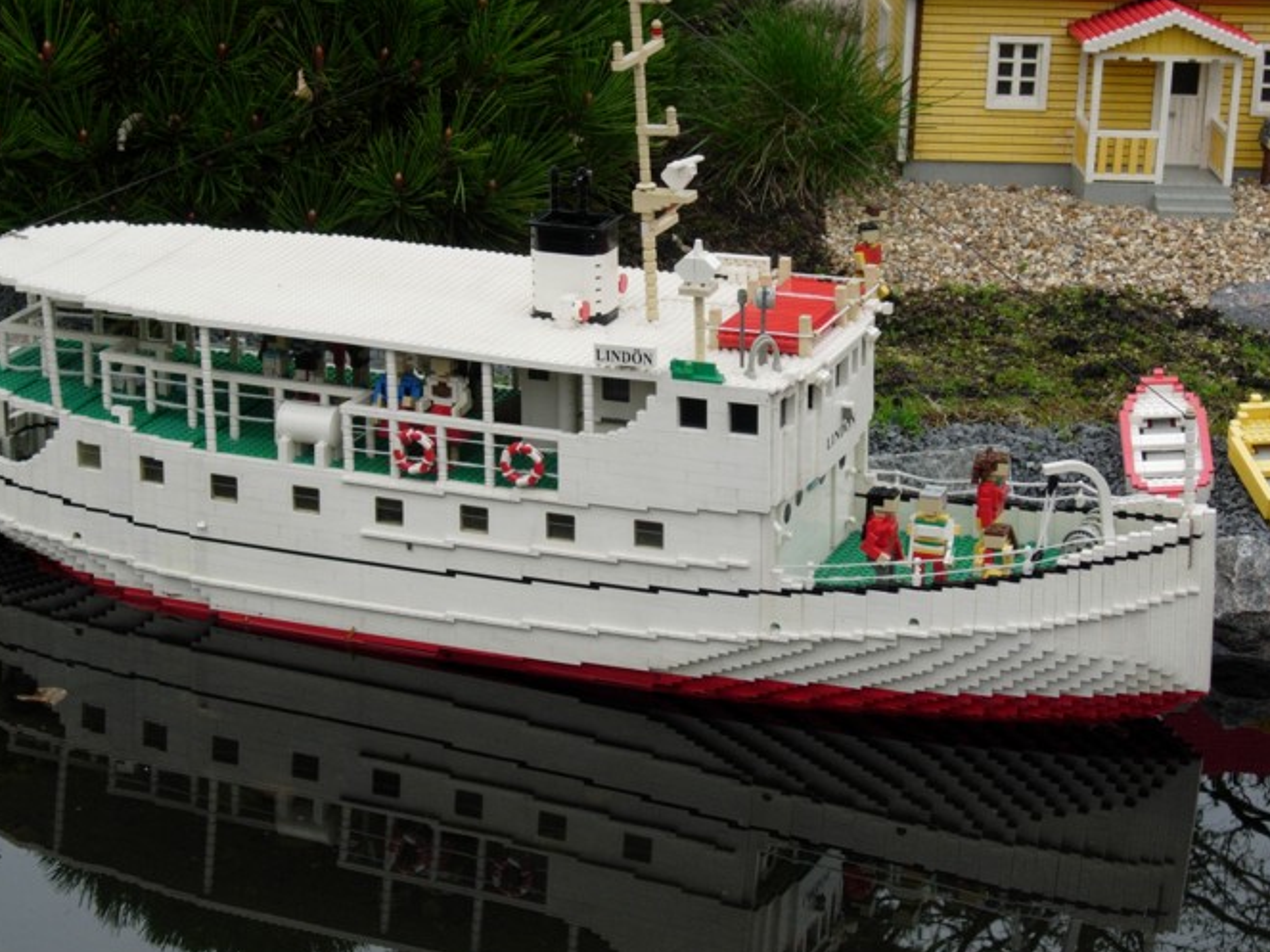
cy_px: 511
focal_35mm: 99
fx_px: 3631
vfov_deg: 14.9
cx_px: 661
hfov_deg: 19.8
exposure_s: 1/322
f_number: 4
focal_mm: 17
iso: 64
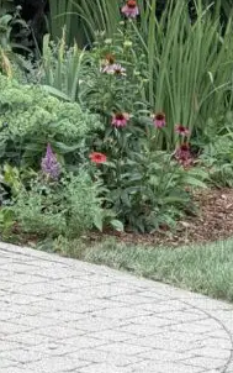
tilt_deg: -5.2
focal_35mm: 359
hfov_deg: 3.7
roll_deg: -1.3
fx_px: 3644
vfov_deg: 5.8
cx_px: -52
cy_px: -16
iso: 50
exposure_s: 1/234
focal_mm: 16.89
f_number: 2.8
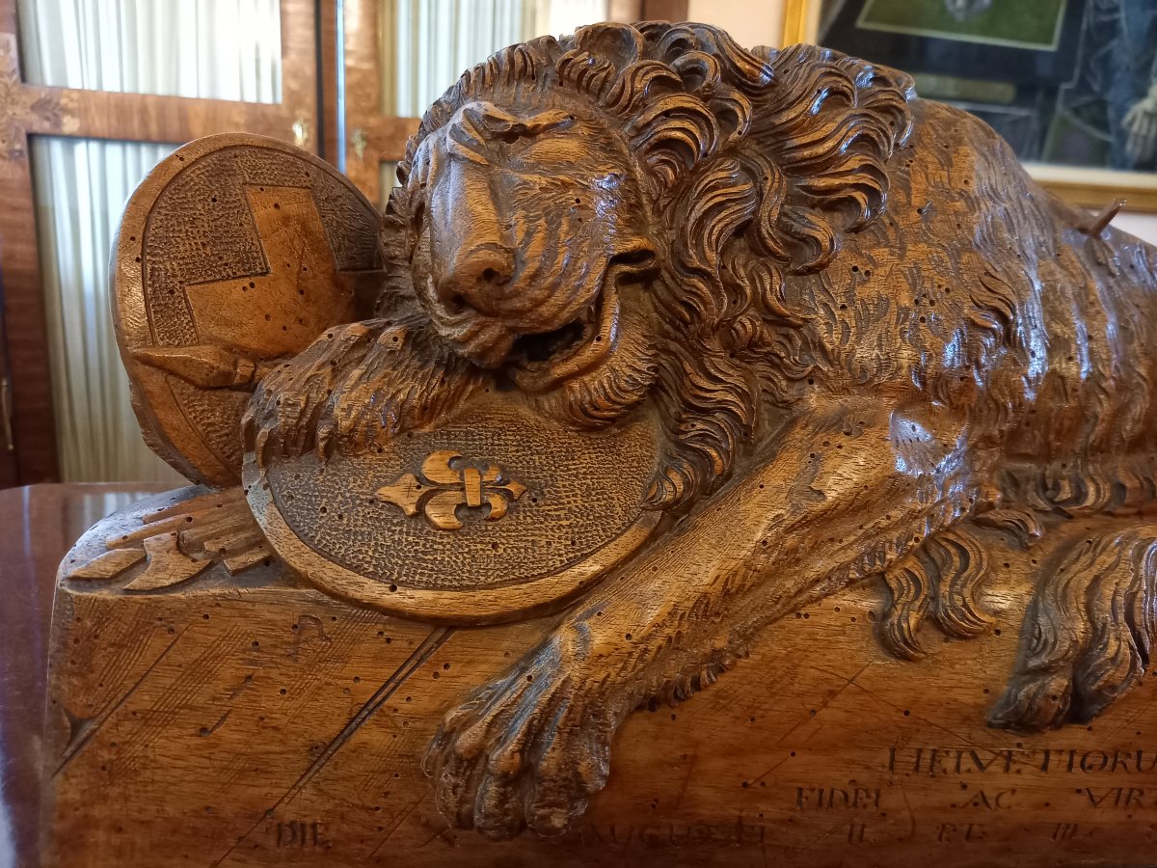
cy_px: 434
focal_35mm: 25
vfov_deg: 54.9
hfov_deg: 69.4
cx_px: 578
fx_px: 836
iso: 1000
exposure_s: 1/20
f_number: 1.8
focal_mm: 4.65
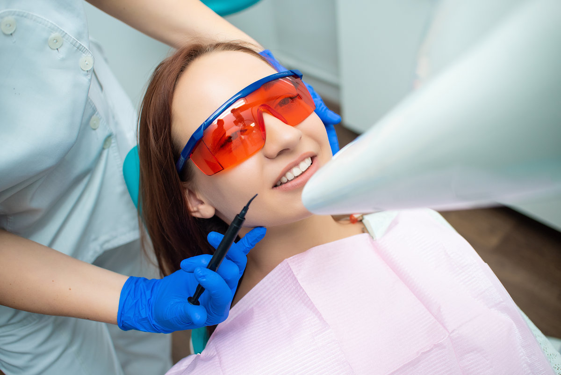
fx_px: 546
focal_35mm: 35
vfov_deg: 37.9
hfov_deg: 54.4
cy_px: 188
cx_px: 280
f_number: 2.5
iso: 500
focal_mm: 35
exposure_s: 1/160
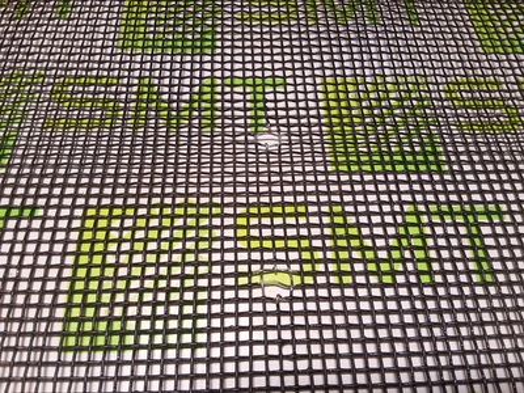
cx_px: 262
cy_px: 196
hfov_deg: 63.4
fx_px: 424
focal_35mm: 28
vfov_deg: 49.7
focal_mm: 2.91
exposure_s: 1/120
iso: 40
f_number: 1.9
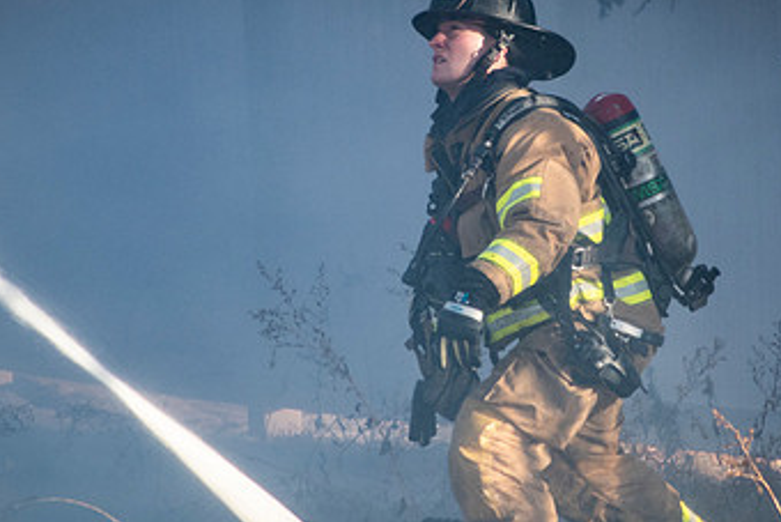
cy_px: 210
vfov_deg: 2.0
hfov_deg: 3.0
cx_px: 539
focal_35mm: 681
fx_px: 14779
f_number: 5.6
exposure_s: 1/400
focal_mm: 200
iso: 320
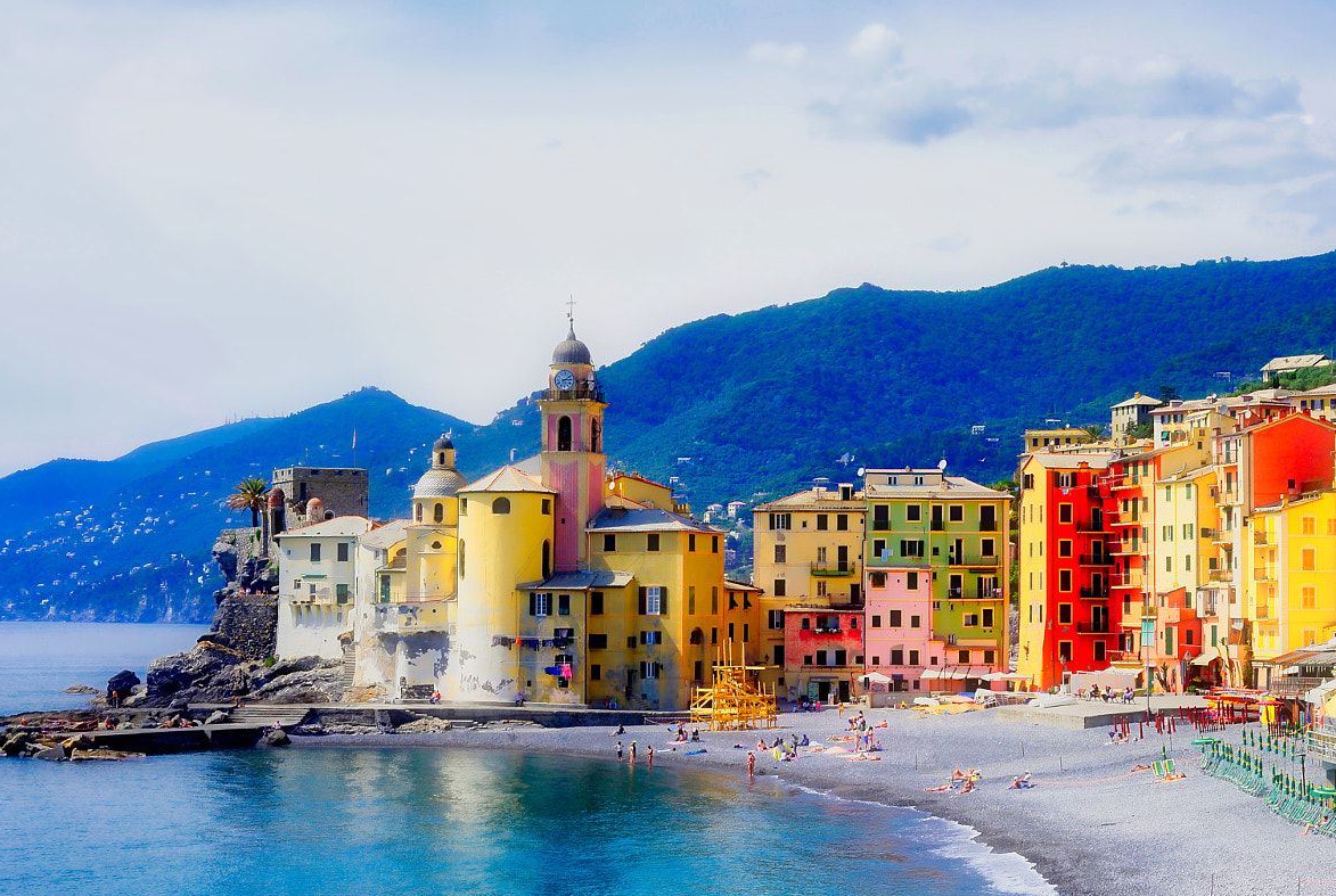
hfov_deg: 26.9
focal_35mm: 75
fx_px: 2789
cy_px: 491
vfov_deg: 18.3
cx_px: 787
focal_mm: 55
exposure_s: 1/125
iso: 100
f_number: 14
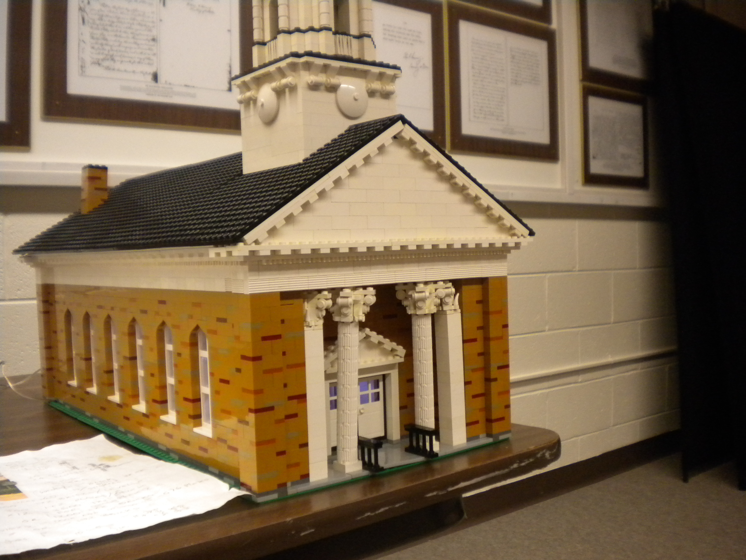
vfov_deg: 40.7
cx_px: 373
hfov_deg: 52.6
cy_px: 280
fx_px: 754
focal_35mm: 35
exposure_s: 1/44.2
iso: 400
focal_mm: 6.3
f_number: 3.1
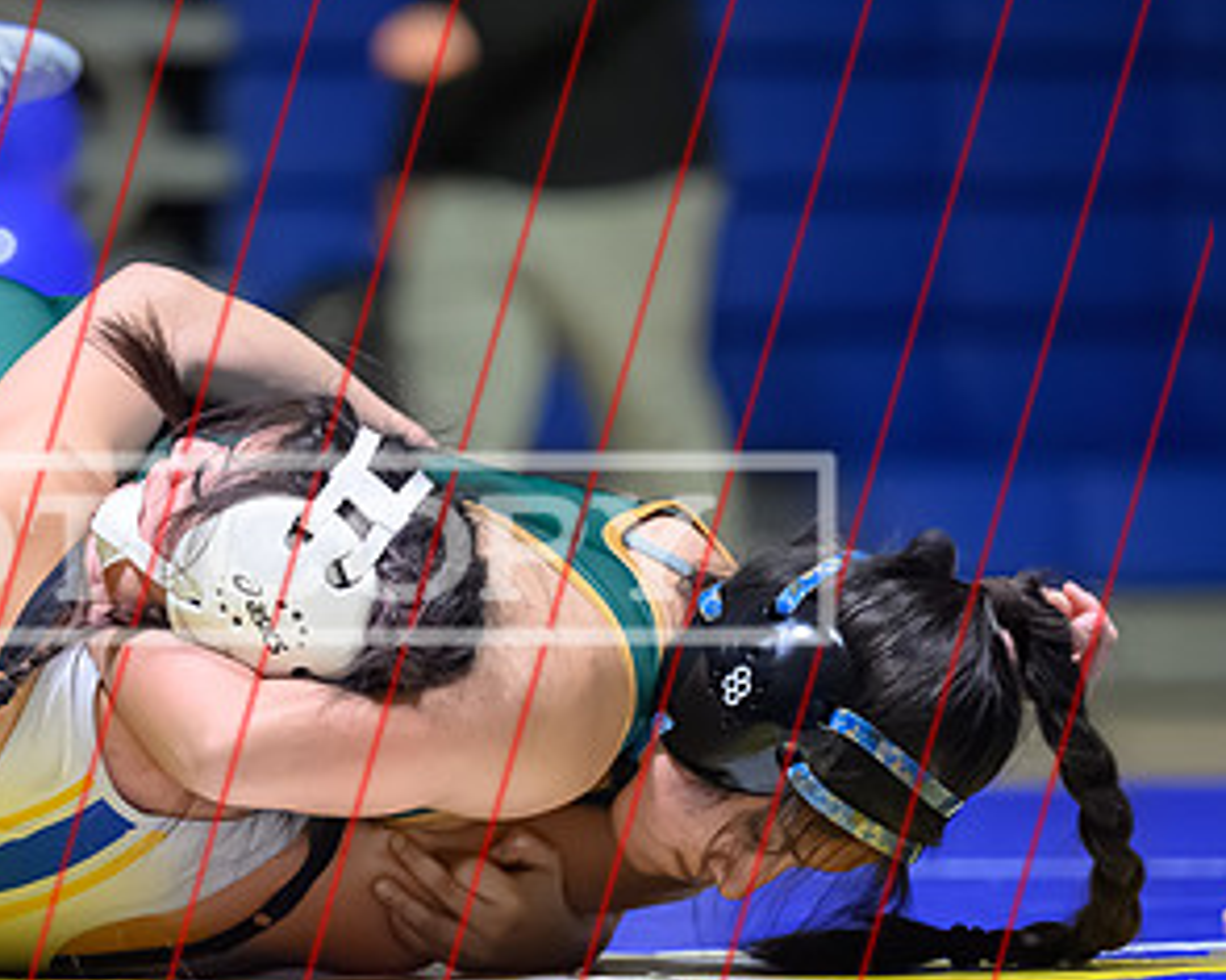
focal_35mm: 354
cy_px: 764
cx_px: 192
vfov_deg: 4.4
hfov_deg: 5.5
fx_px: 12841
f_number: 2.8
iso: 8000
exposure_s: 1/640
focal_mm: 145
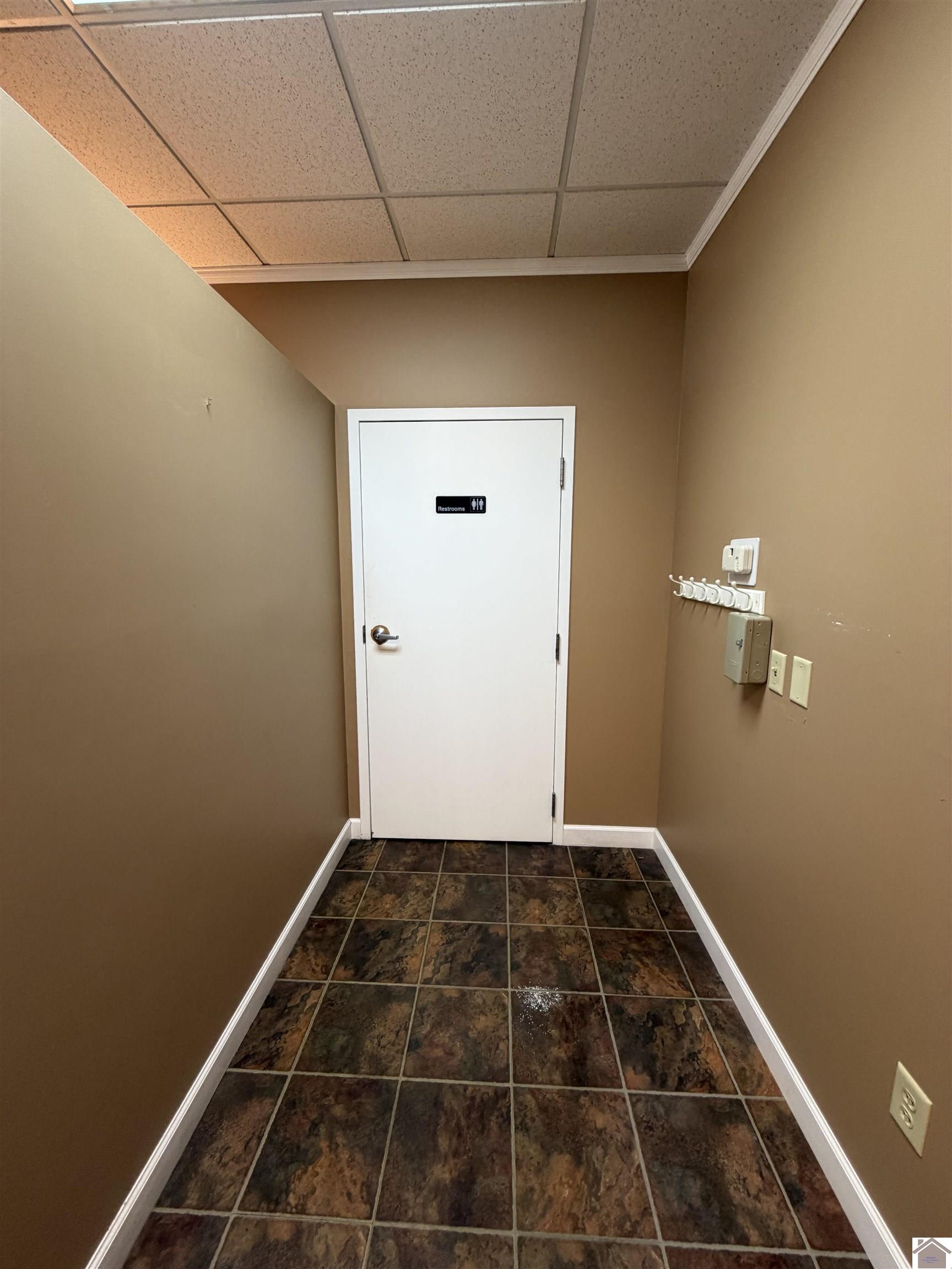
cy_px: 634
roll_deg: -0.7
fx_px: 513
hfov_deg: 85.7
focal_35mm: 14
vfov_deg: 102.1
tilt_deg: -6.5
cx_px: 476
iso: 160
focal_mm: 2.22
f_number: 2.2
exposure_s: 1/60
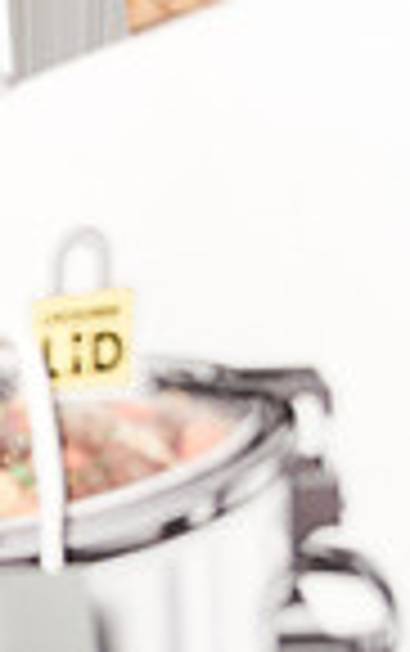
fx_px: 1961
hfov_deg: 9.0
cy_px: 619
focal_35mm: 110
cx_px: -930
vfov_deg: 18.5
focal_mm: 24
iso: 640
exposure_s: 1/200
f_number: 2.8
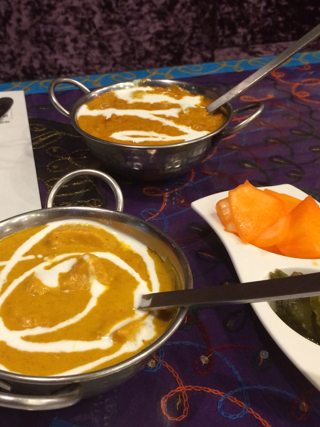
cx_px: 118
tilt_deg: -33.2
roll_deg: +4.8
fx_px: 543
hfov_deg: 32.7
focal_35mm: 44
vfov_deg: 42.9
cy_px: 205
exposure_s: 1/30
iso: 200
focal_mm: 4.15
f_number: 2.2
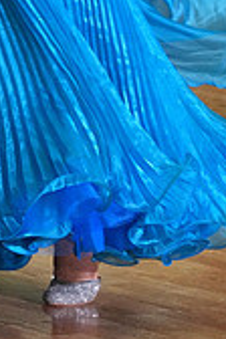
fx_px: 4849
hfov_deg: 2.7
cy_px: -180
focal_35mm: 515
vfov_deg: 4.0
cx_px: -41
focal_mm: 149
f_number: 7.1
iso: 4000
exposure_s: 1/200
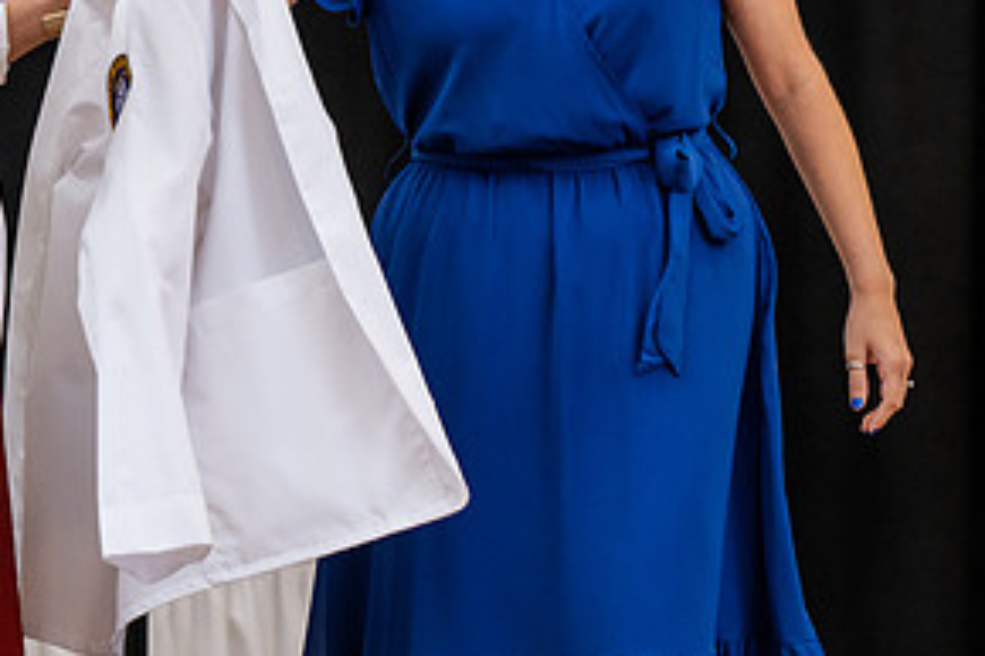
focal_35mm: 230
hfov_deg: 9.0
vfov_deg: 6.0
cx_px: 350
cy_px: 29
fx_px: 6289
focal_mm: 115
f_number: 3.5
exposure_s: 1/200
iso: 1600
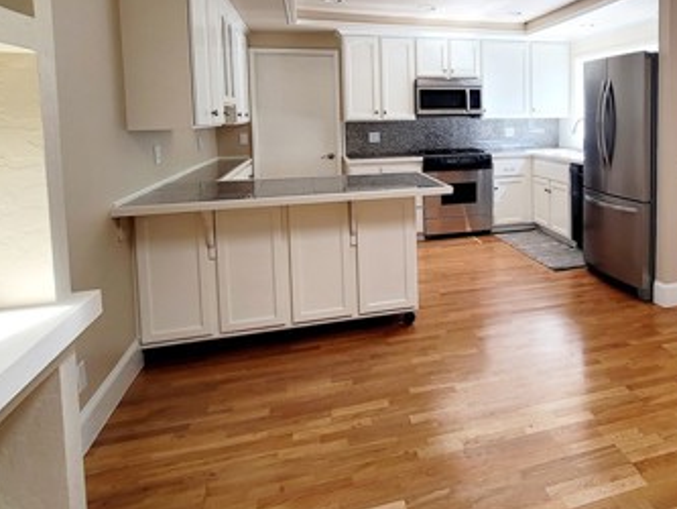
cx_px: 512
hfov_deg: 64.9
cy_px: 155
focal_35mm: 25
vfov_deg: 53.4
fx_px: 489
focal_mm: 2.2
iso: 100
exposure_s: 1/119
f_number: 2.2
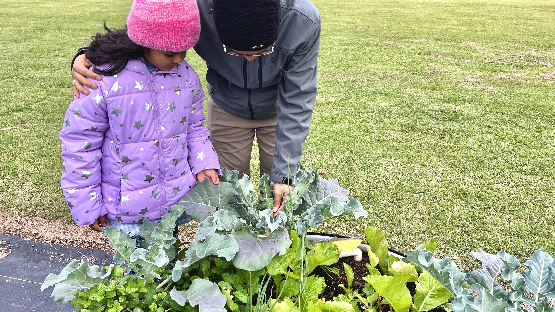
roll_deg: -0.4
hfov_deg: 66.1
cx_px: 277
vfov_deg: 40.0
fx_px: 427
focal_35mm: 29
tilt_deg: -20.6
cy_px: 125
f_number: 1.5
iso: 100
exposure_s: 1/121
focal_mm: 5.7
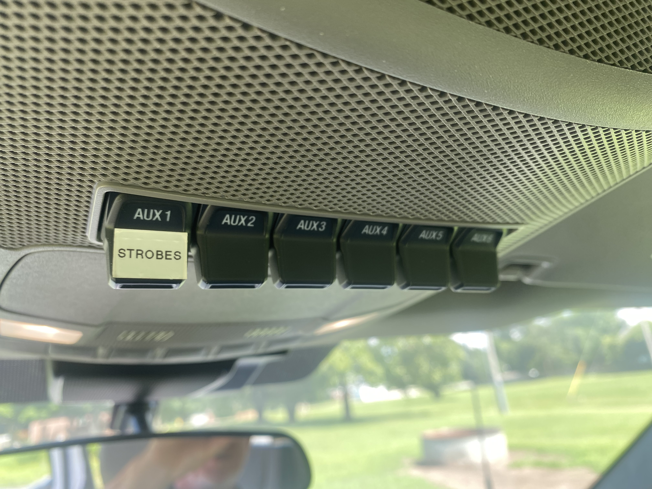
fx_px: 471
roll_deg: +7.8
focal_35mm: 25
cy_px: 244
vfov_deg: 54.9
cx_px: 326
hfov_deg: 69.4
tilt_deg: +17.6
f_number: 1.8
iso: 50
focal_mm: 4.25
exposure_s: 1/122
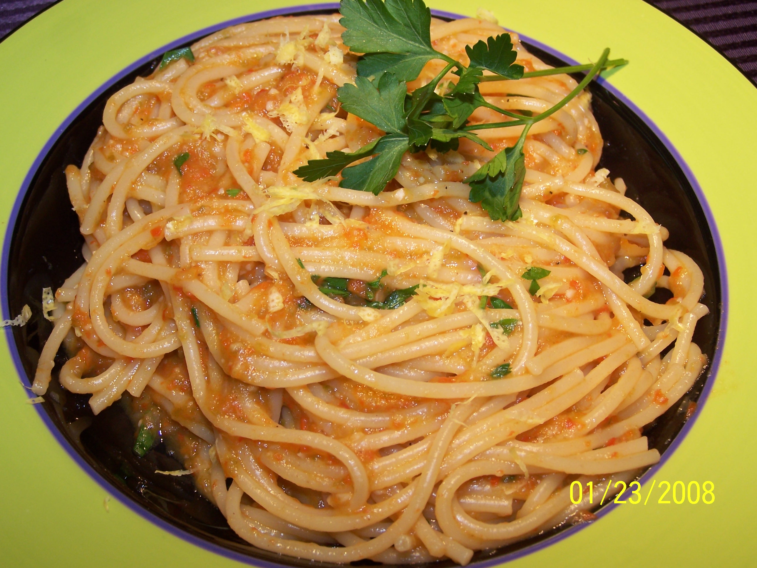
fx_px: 1290
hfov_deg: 32.7
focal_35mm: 59
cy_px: 284
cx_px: 378
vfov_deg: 24.8
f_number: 3.1
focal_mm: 9.8
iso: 80
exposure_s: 1/125
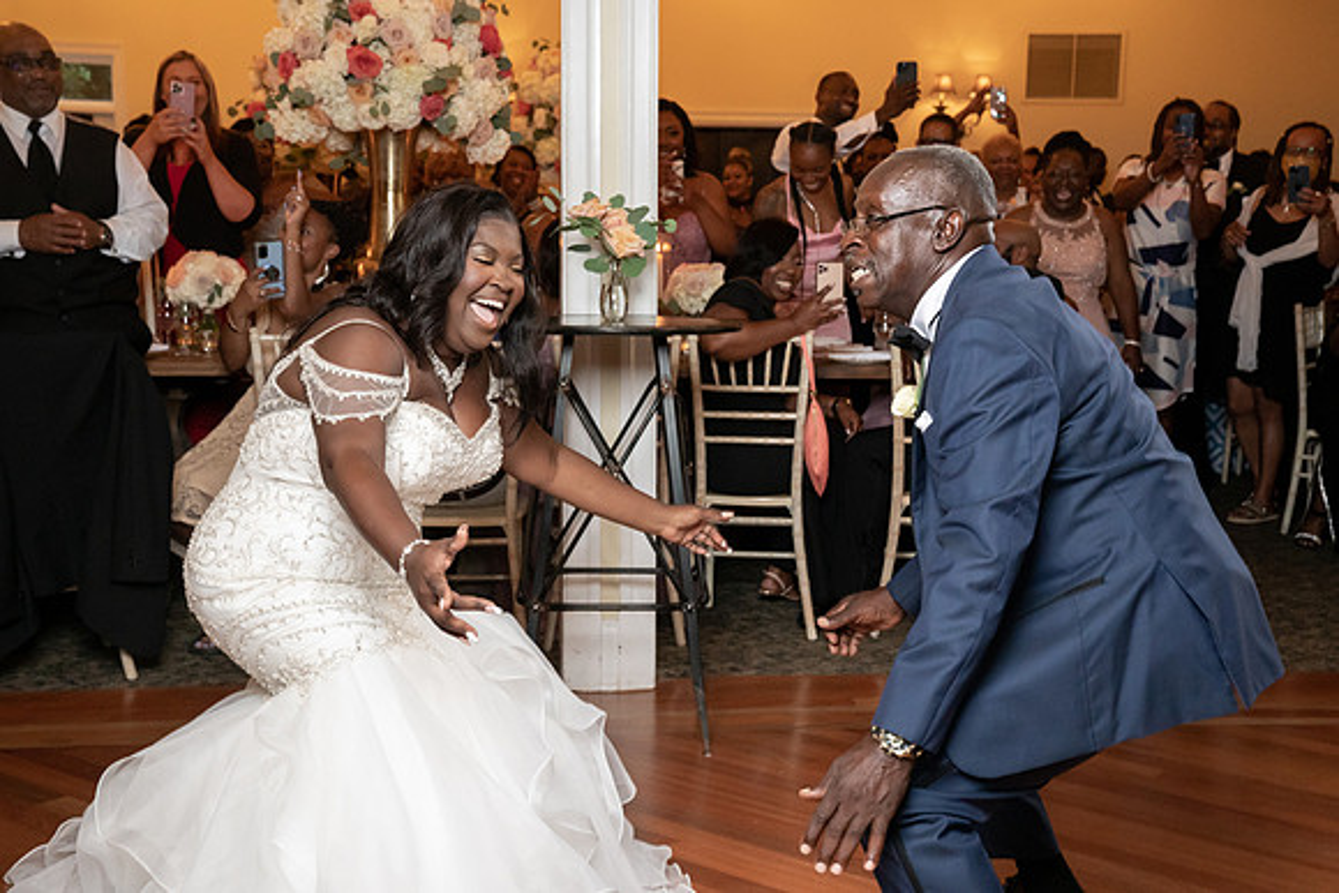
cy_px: 446
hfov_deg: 43.1
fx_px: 1694
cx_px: 670
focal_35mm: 46
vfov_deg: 29.5
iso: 4000
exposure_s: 1/200
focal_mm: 45
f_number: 5.6
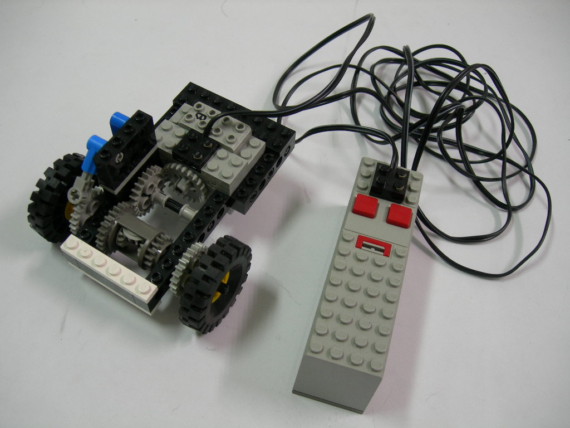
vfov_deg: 37.7
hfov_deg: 49.0
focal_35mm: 38
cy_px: 214
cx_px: 285
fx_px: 626
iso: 50
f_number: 2.8
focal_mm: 7.8
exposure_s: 1/10.1
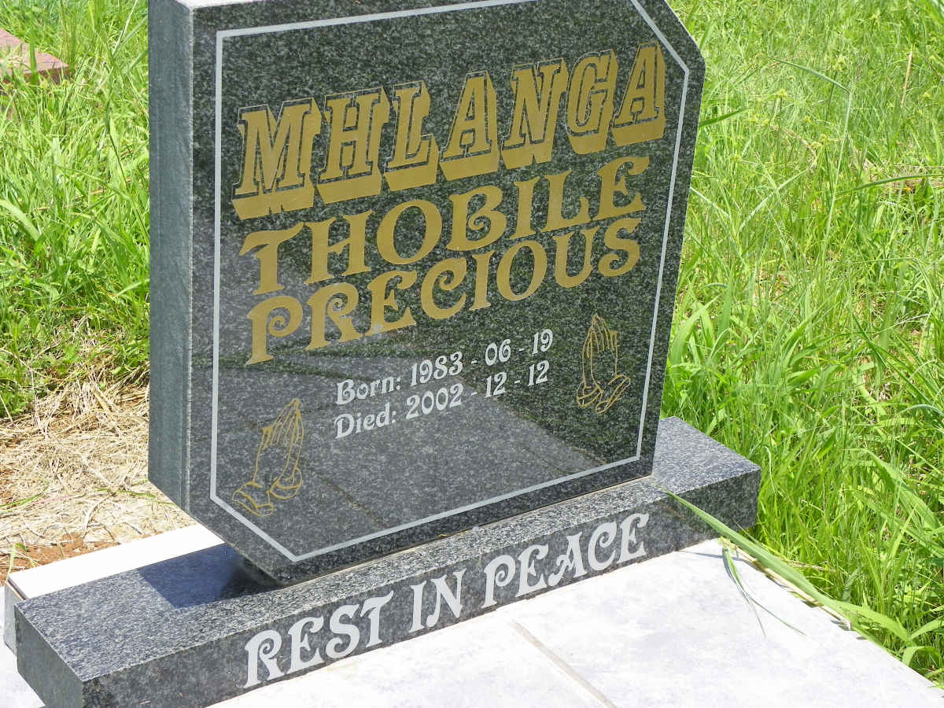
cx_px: 472
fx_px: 1991
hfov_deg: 26.7
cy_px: 354
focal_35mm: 73
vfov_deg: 20.2
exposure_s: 1/250
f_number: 4.5
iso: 64
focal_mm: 13
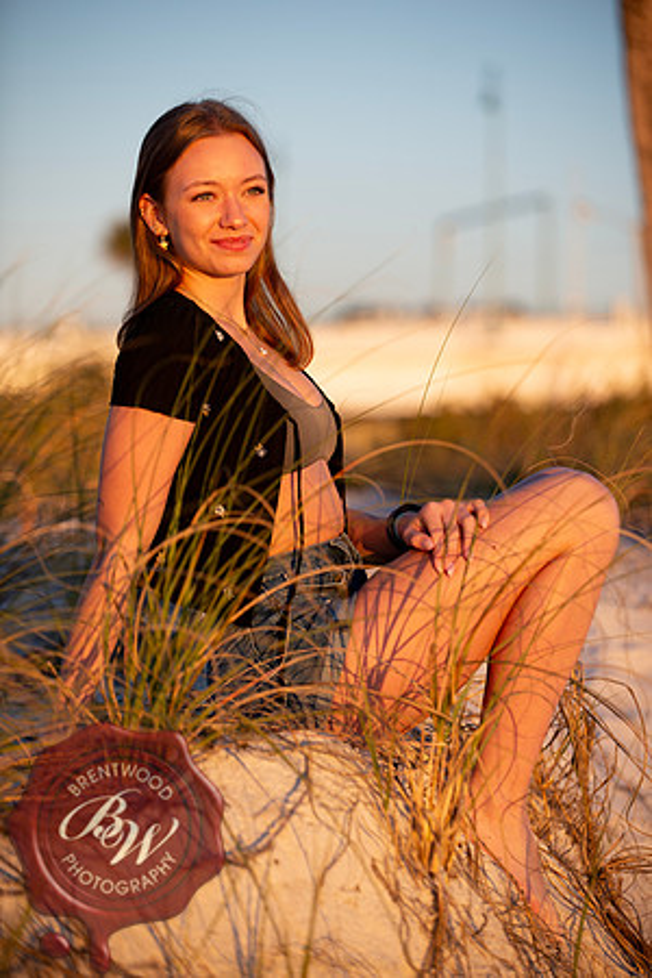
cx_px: 326
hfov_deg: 11.2
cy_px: 489
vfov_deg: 16.8
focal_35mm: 122
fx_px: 3314
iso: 100
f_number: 3.2
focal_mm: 122
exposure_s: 1/800
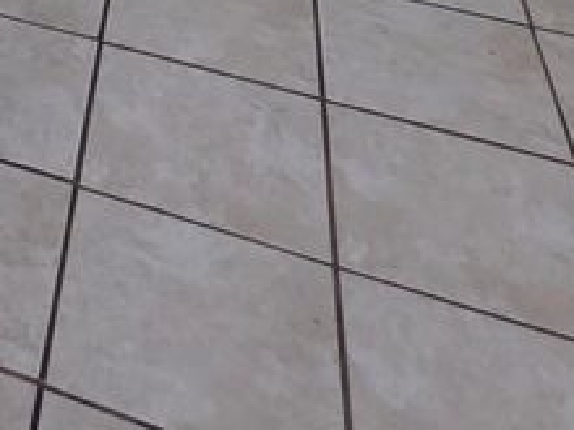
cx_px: -313
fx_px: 1177
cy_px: -732
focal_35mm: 71
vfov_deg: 12.8
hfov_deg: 22.1
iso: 50
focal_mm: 2.2
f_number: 2.2
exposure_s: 1/144
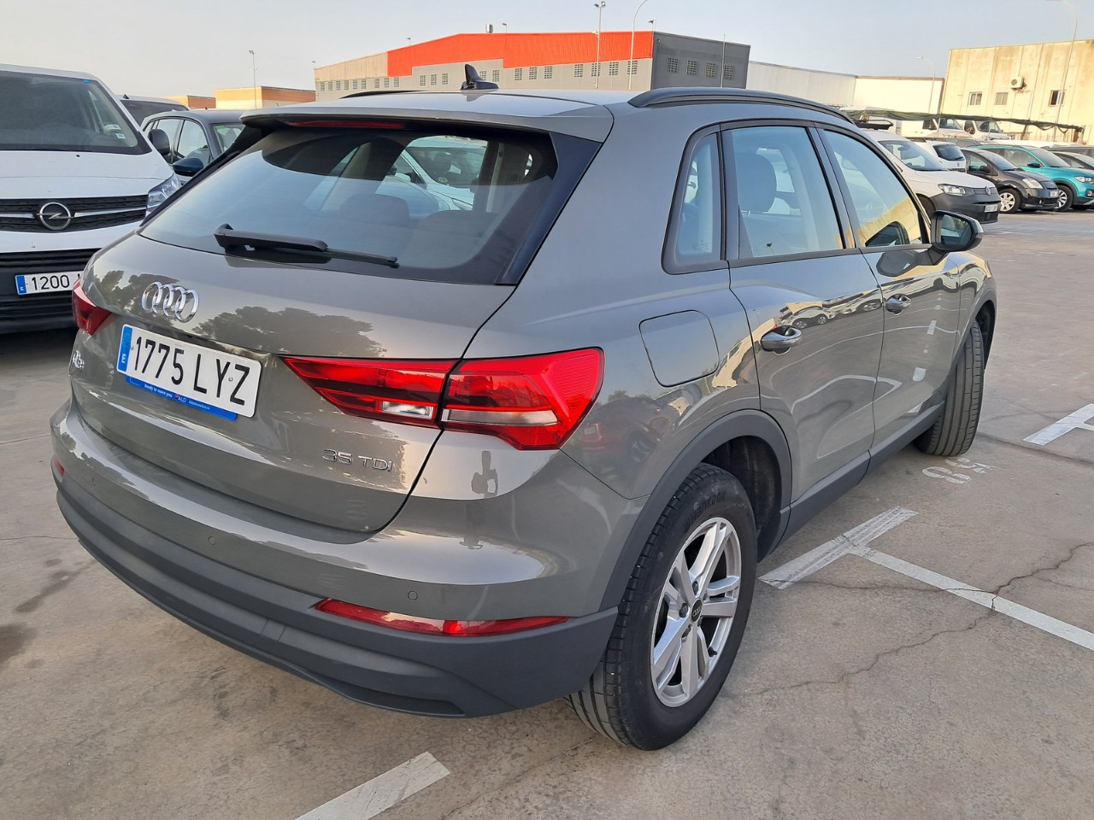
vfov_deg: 51.4
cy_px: 410
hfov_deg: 65.3
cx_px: 547
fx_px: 853
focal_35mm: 27
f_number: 1.8
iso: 50
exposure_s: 1/171
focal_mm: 4
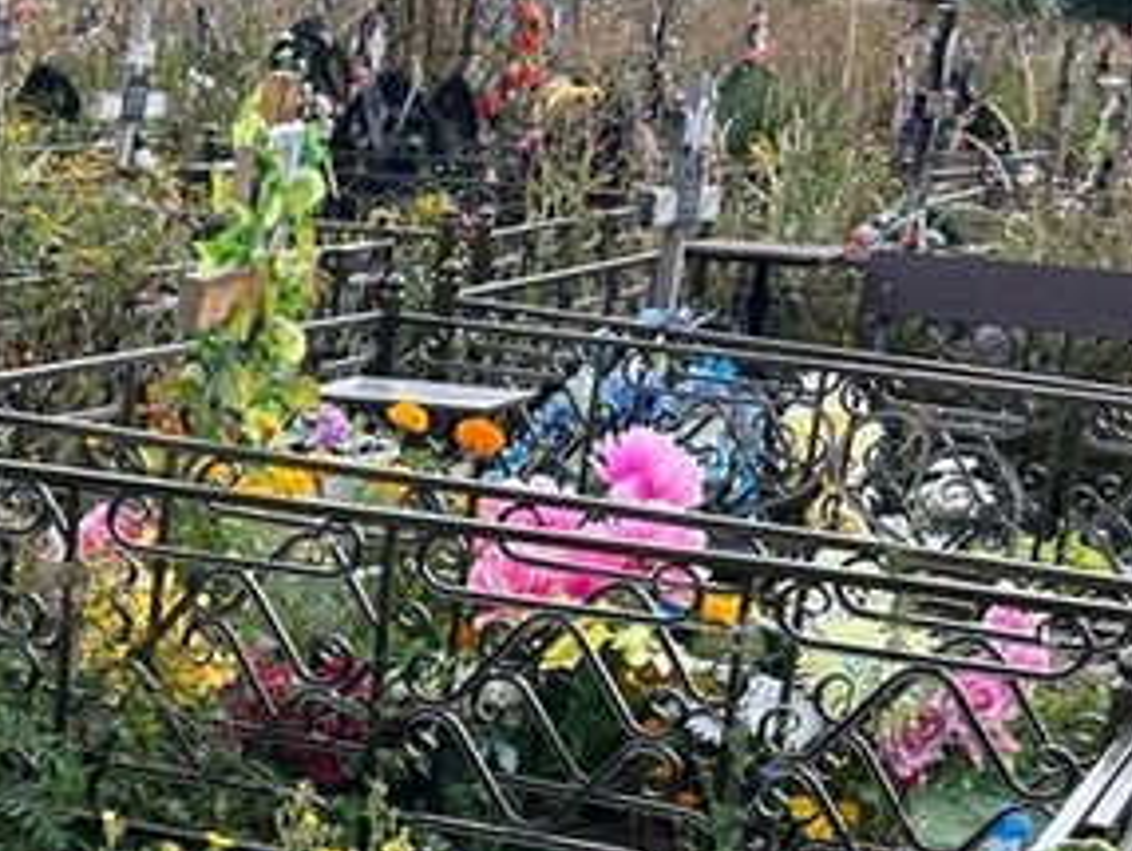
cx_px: -170
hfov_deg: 20.0
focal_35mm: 93
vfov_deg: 15.6
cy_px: 847
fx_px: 3044
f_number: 1.5
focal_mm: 5.7
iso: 50
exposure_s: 1/674
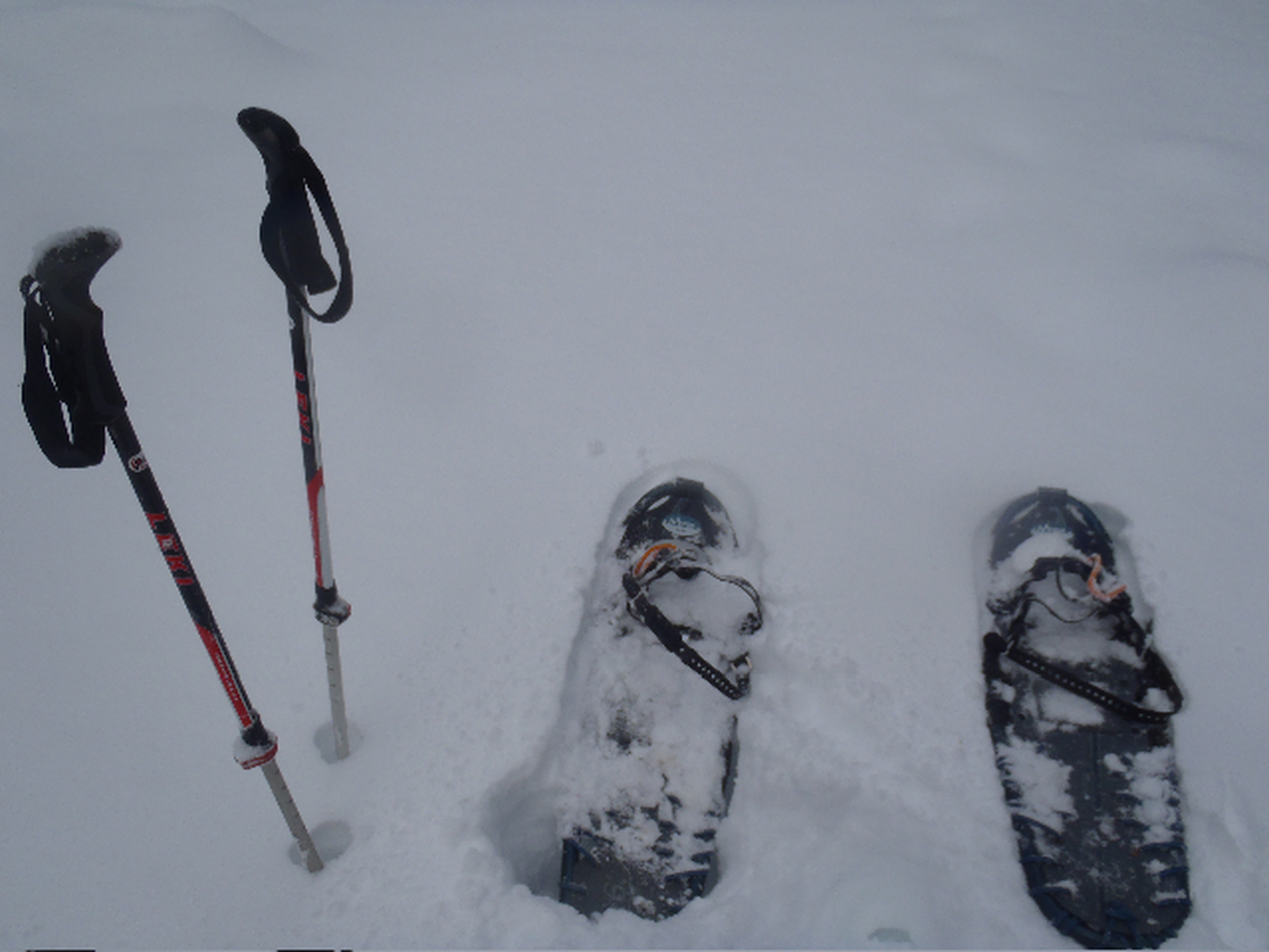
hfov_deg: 63.4
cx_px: 634
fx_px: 1026
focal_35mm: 28
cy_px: 476
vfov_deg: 49.7
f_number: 10
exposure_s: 1/80
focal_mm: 5
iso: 80
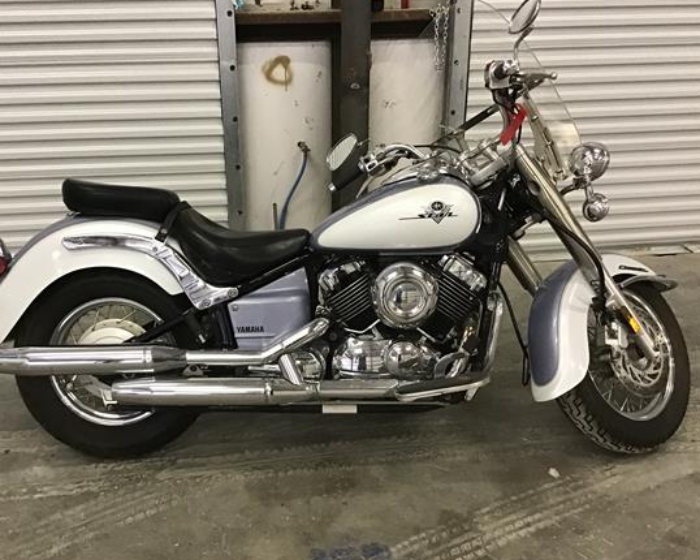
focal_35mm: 36
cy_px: 285
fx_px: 746
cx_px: 312
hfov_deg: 50.2
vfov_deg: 41.1
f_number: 2.4
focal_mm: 3.3
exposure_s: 1/30
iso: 200
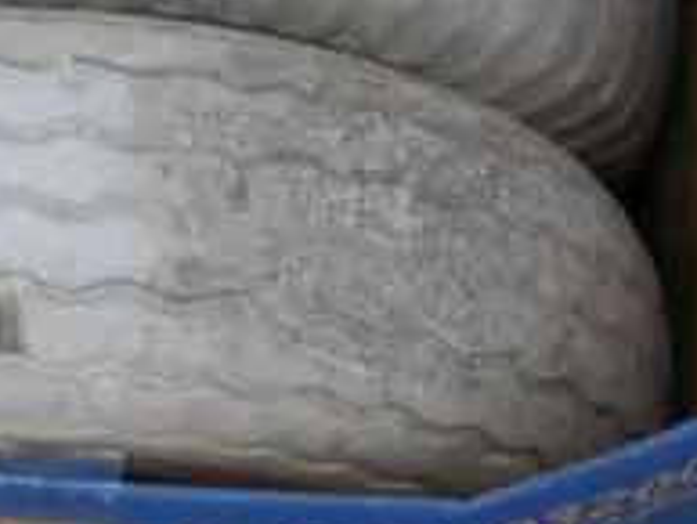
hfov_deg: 10.9
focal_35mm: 180
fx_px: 3627
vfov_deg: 8.0
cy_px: -349
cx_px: 134
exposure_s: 1/200
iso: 200
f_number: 4.5
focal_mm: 17
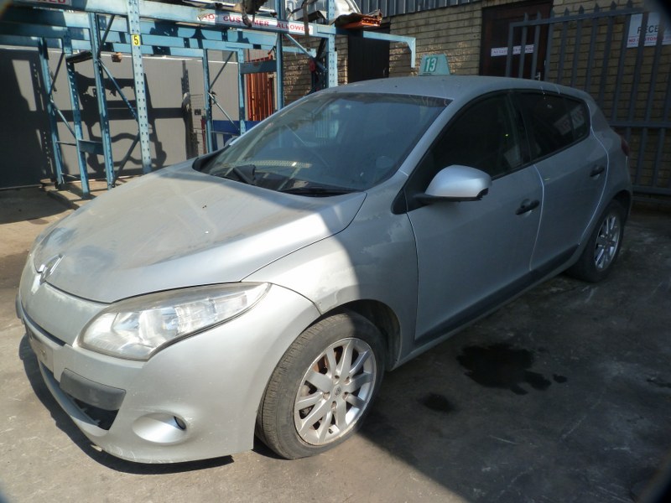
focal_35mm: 25
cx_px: 336
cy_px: 252
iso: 125
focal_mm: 4.5
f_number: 5
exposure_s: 1/250
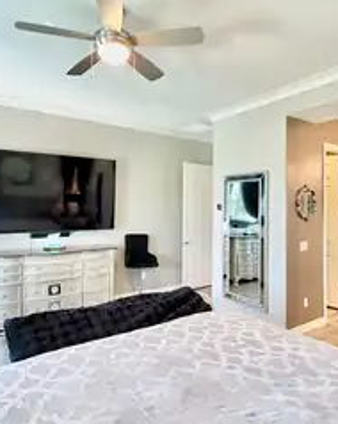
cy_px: 205
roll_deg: -0.5
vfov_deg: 72.6
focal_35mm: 23
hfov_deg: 60.8
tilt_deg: +0.1
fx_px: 288
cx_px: 160
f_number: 2.2
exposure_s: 1/60
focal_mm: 2.22
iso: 640
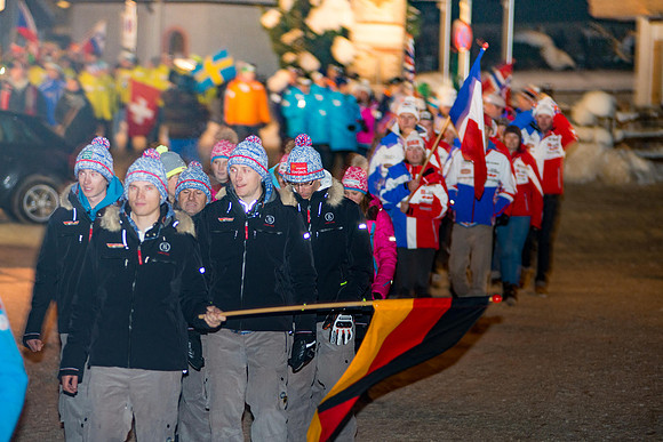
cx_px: 312
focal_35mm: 159
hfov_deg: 12.9
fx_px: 2922
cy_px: 234
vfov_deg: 8.7
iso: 1000
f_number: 2.8
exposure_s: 1/50
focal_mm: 145
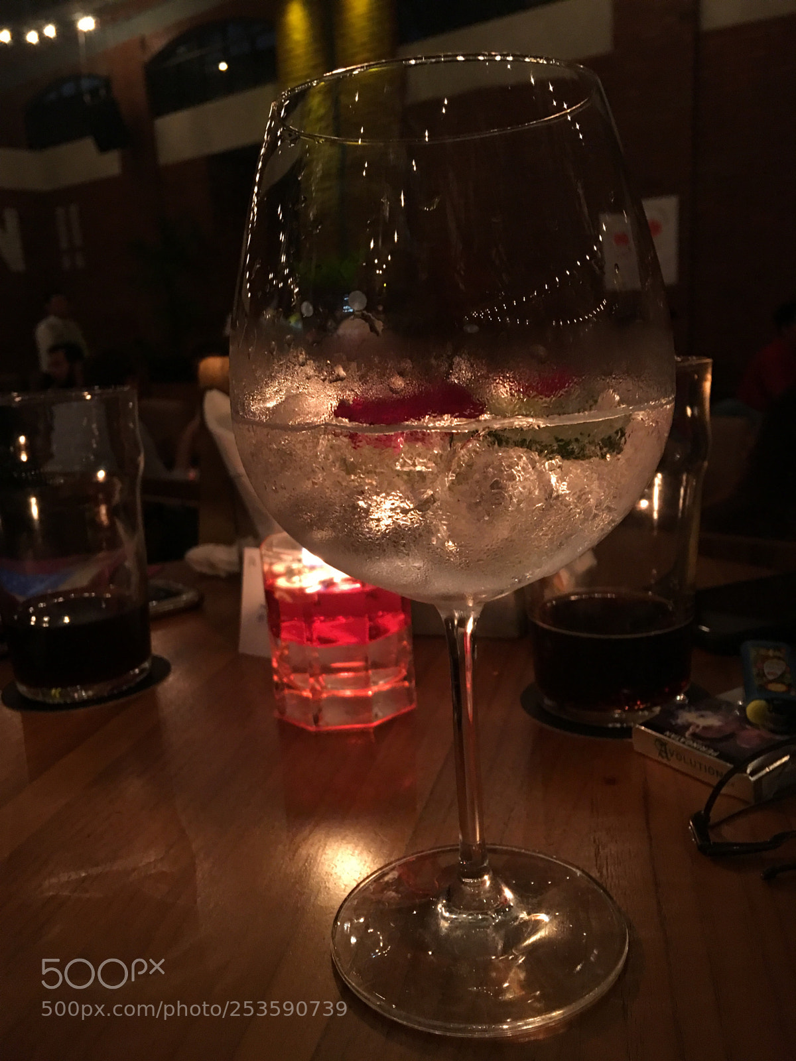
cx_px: 398
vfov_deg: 61.7
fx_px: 889
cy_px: 530
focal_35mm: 29
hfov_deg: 48.2
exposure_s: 1/4
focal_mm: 4.15
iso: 100
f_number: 2.2
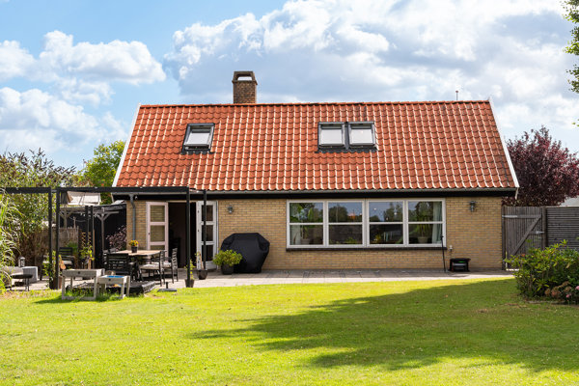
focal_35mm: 52
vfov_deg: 25.8
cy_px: 193
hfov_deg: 37.9
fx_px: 844
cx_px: 290
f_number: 8
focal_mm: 35
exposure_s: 1/400
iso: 200
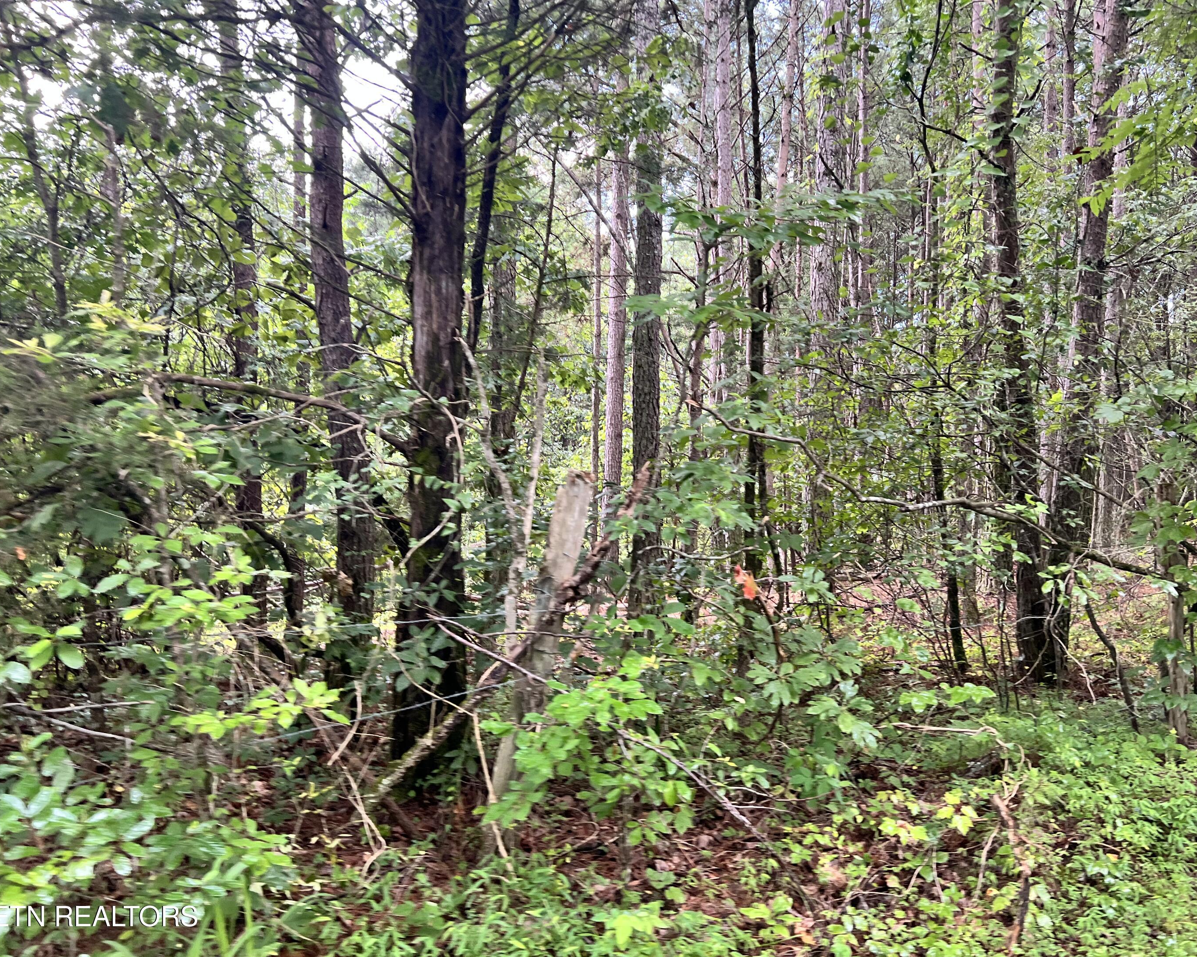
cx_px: 649
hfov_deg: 62.1
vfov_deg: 51.5
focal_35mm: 28
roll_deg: +1.1
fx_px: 992
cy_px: 467
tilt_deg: -0.5
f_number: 1.5
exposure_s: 1/104
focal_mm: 5.7
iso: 125
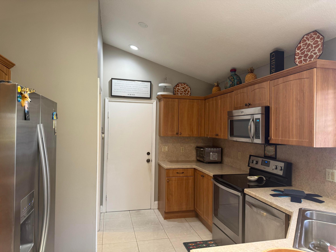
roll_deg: -0.7
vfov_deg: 56.8
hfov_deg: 71.6
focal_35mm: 24
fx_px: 233
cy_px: 126
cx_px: 168
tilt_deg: -0.6
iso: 160
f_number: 1.78
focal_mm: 6.76
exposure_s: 1/60
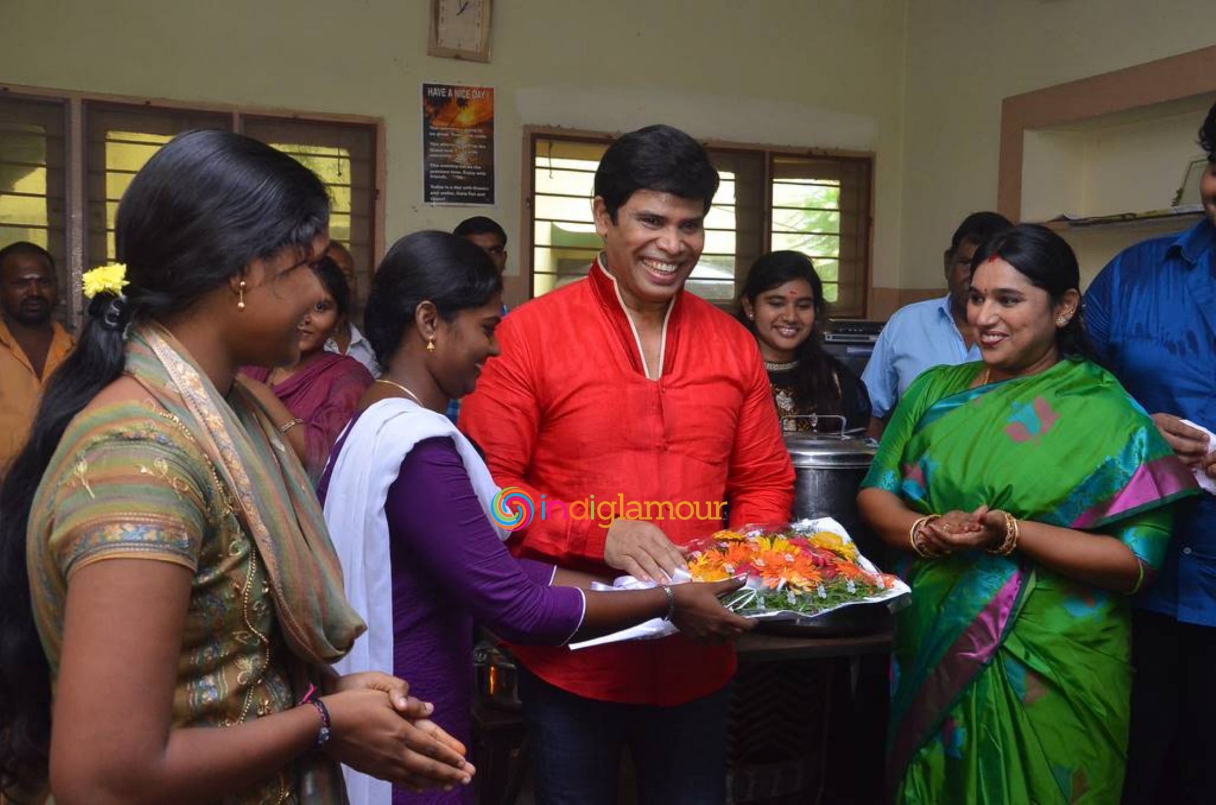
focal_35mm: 39
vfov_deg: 34.1
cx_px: 608
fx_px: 1315
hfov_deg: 49.6
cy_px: 402
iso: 1600
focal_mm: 26
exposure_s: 1/125
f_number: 7.1
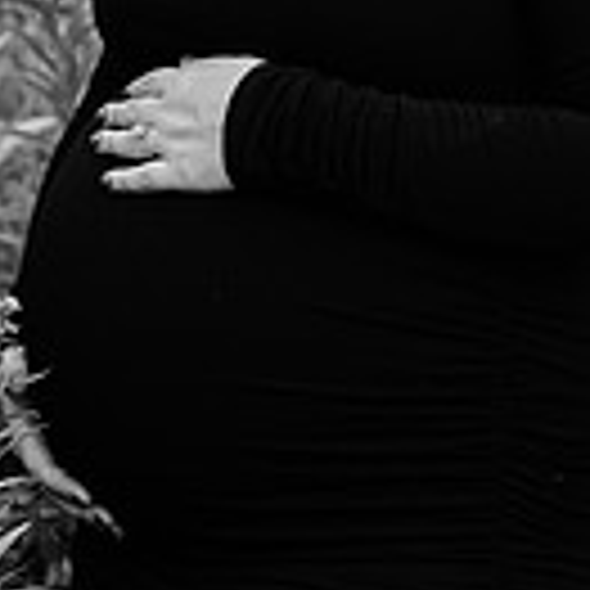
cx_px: 119
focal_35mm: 248
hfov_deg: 7.1
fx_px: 4782
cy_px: 162
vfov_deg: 7.1
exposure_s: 1/640
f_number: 2.8
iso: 200
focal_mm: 85
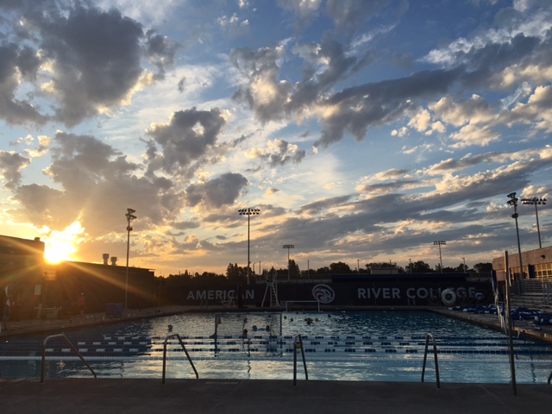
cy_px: 207
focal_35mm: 29
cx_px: 276
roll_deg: +0.5
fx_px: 462
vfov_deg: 48.2
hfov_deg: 61.7
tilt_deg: +10.6
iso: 25
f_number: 2.2
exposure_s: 1/1054
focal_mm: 4.15
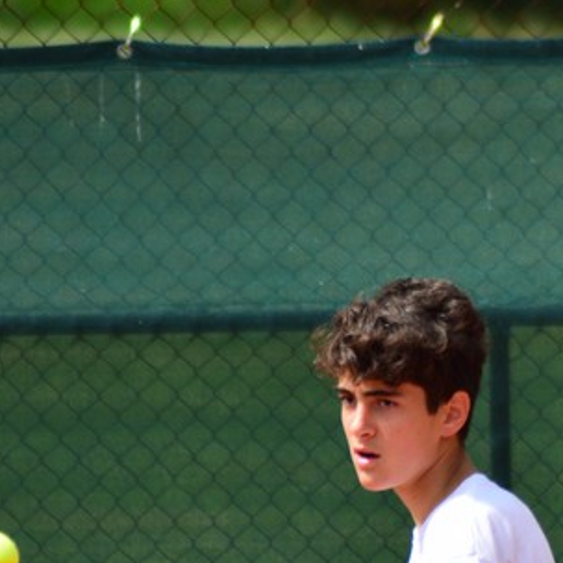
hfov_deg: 1.6
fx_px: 19726
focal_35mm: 1072
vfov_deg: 1.6
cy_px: 534
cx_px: 494
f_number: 5.6
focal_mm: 250
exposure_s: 1/1000
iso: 200
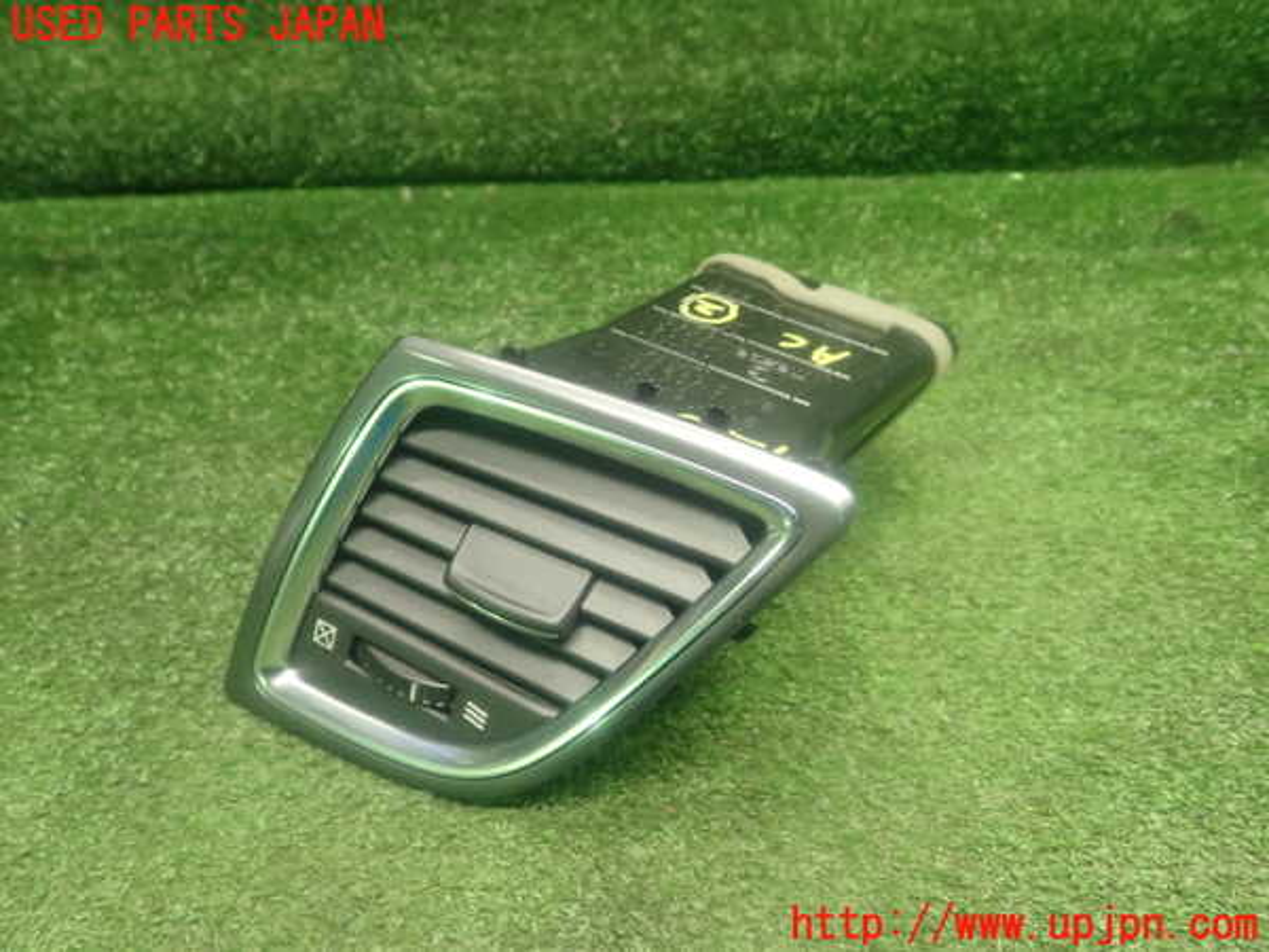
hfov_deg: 60.0
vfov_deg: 46.8
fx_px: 1100
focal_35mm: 30
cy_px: 476
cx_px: 634
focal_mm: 5.5
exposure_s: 1/30
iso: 500
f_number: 2.3
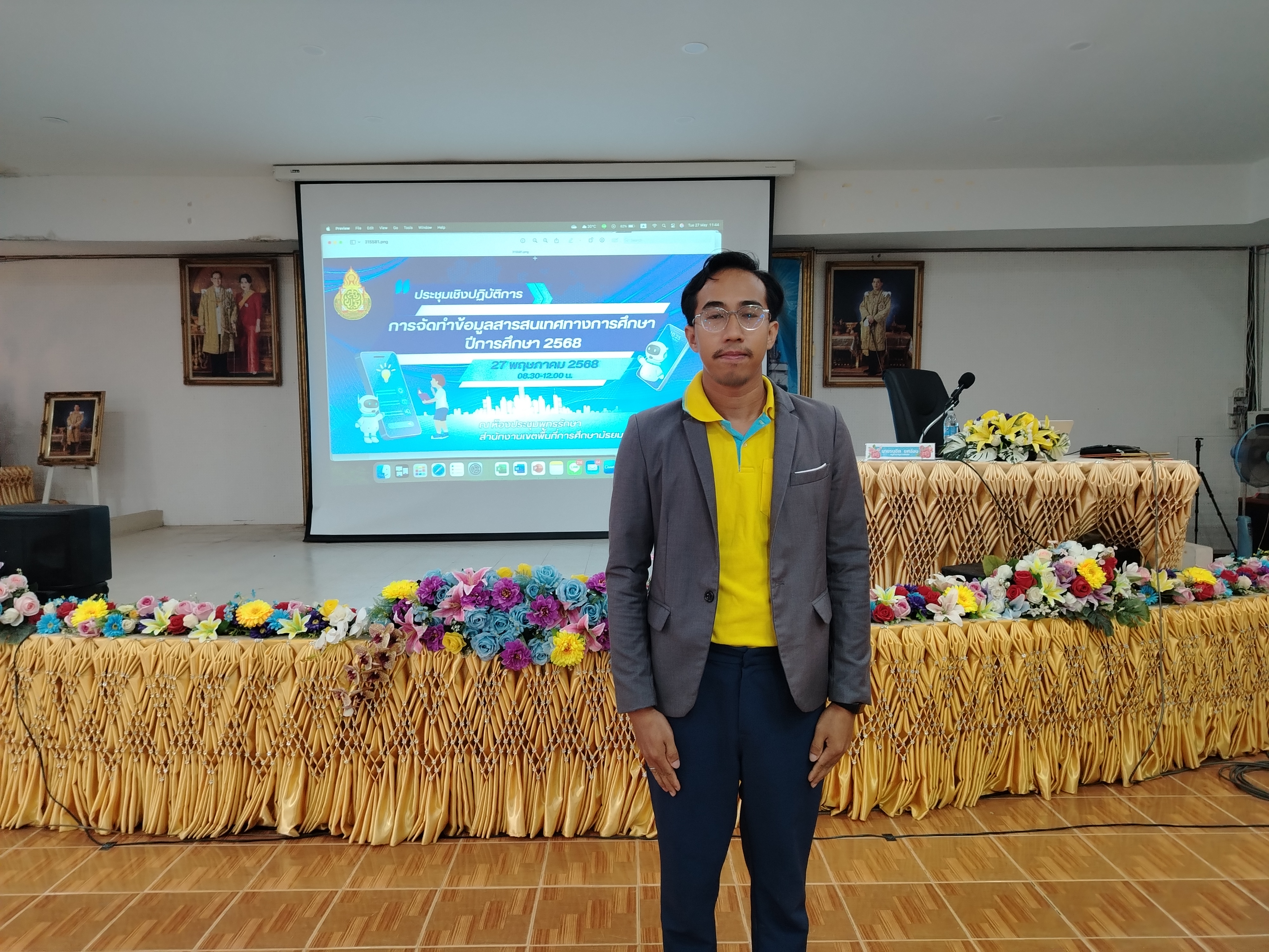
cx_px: 634
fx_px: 880
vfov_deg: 56.8
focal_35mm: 24
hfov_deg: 71.6
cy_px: 476
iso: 624
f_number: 1.75
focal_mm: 5.25
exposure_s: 1/33.3
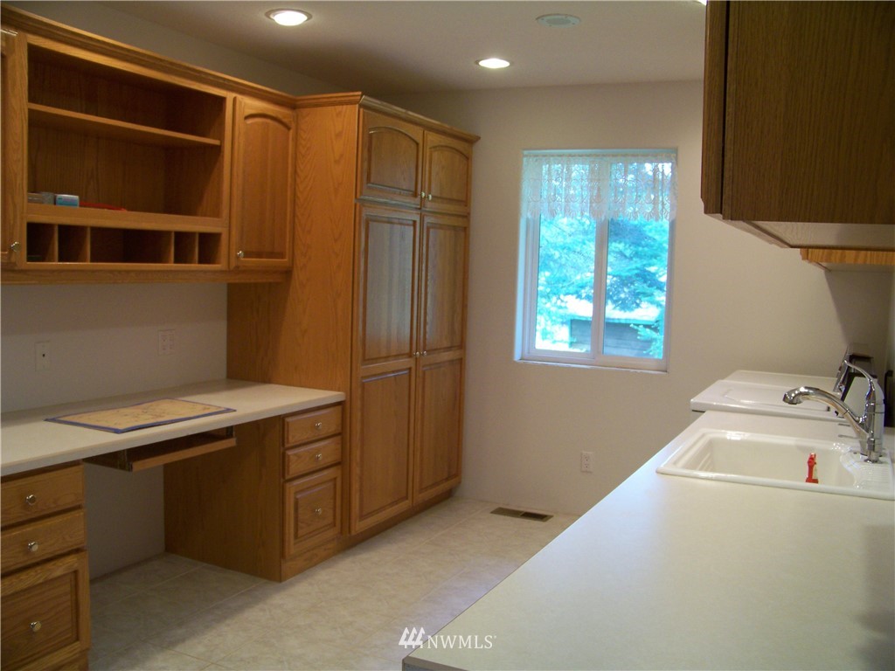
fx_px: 853
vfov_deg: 42.9
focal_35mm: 33
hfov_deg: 55.4
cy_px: 336
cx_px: 448
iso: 160
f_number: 2.8
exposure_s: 1/30
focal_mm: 5.85
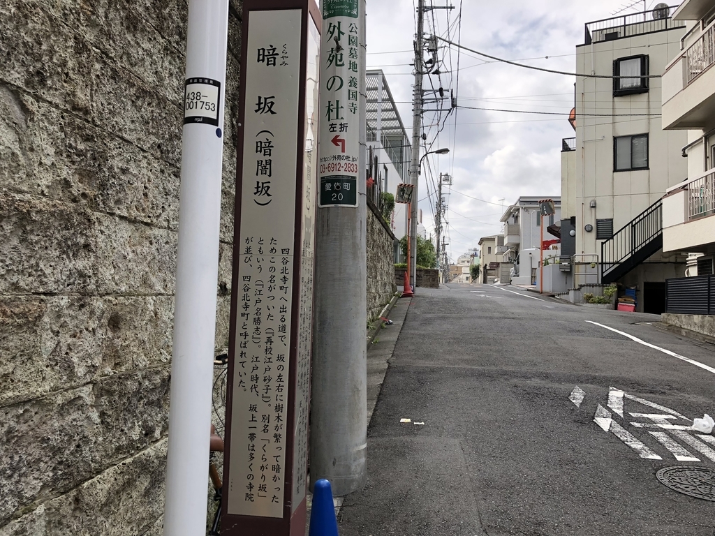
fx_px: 578
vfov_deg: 49.7
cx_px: 358
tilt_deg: +4.7
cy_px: 268
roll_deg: -1.8
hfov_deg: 63.4
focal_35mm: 28
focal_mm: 3.99
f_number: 1.8
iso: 20
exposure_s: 1/923
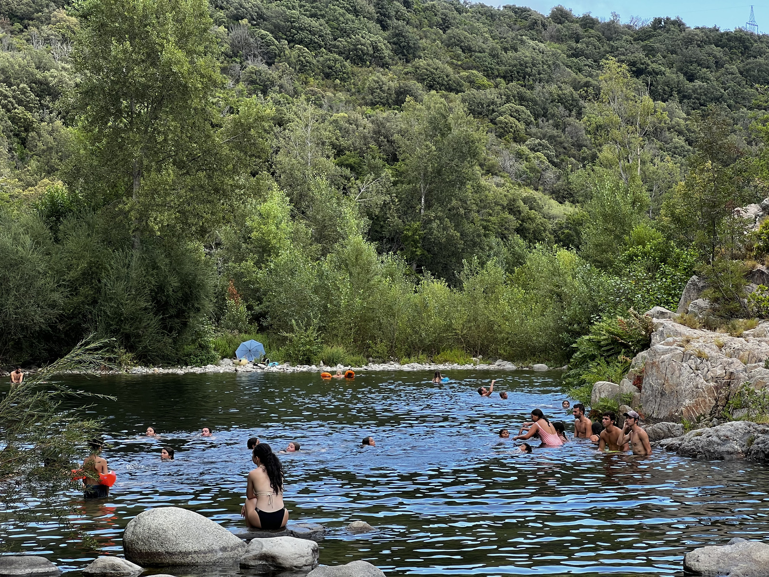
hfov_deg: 25.3
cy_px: 288
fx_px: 1711
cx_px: 384
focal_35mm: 77
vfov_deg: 19.1
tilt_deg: +1.9
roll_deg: +1.0
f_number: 2.8
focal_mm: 9
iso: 50
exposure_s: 1/99
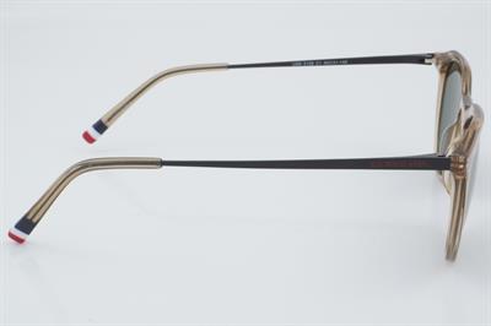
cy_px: 163
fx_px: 1022
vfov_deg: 18.2
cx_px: 246
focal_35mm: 75
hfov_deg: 27.0
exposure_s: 1/3
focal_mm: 50
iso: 100
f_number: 32
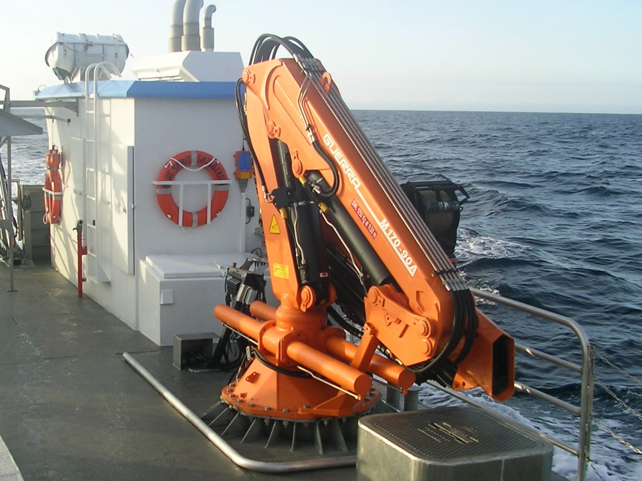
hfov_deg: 49.0
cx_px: 321
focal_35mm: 38
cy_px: 240
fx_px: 705
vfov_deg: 37.7
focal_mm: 6
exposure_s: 1/387
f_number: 2.9
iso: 50
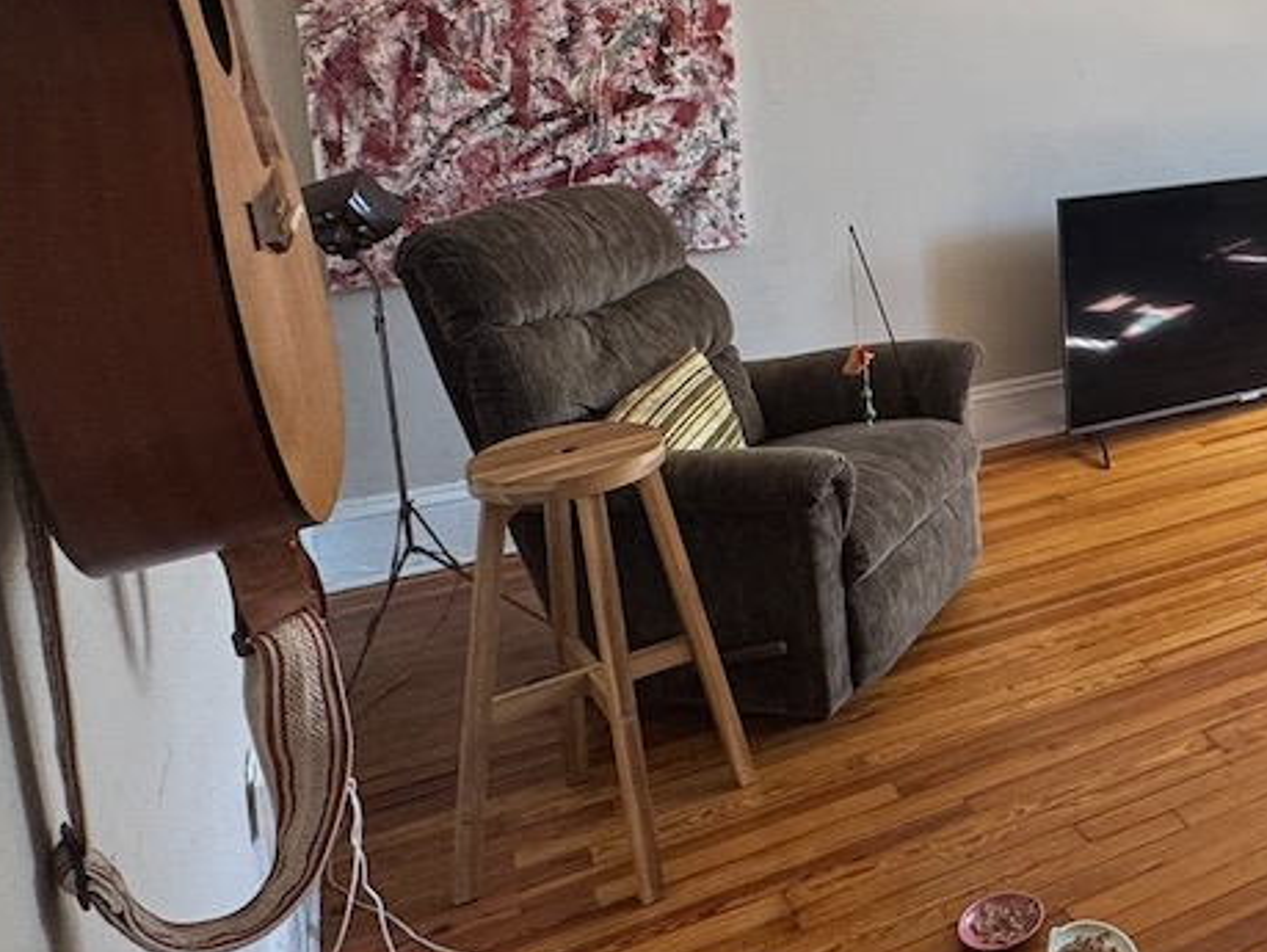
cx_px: 1383
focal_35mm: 39
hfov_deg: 39.4
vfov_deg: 35.7
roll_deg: +0.1
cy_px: 190
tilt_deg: -15.1
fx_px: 1429
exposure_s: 1/99
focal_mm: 2.22
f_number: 2.2
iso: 125
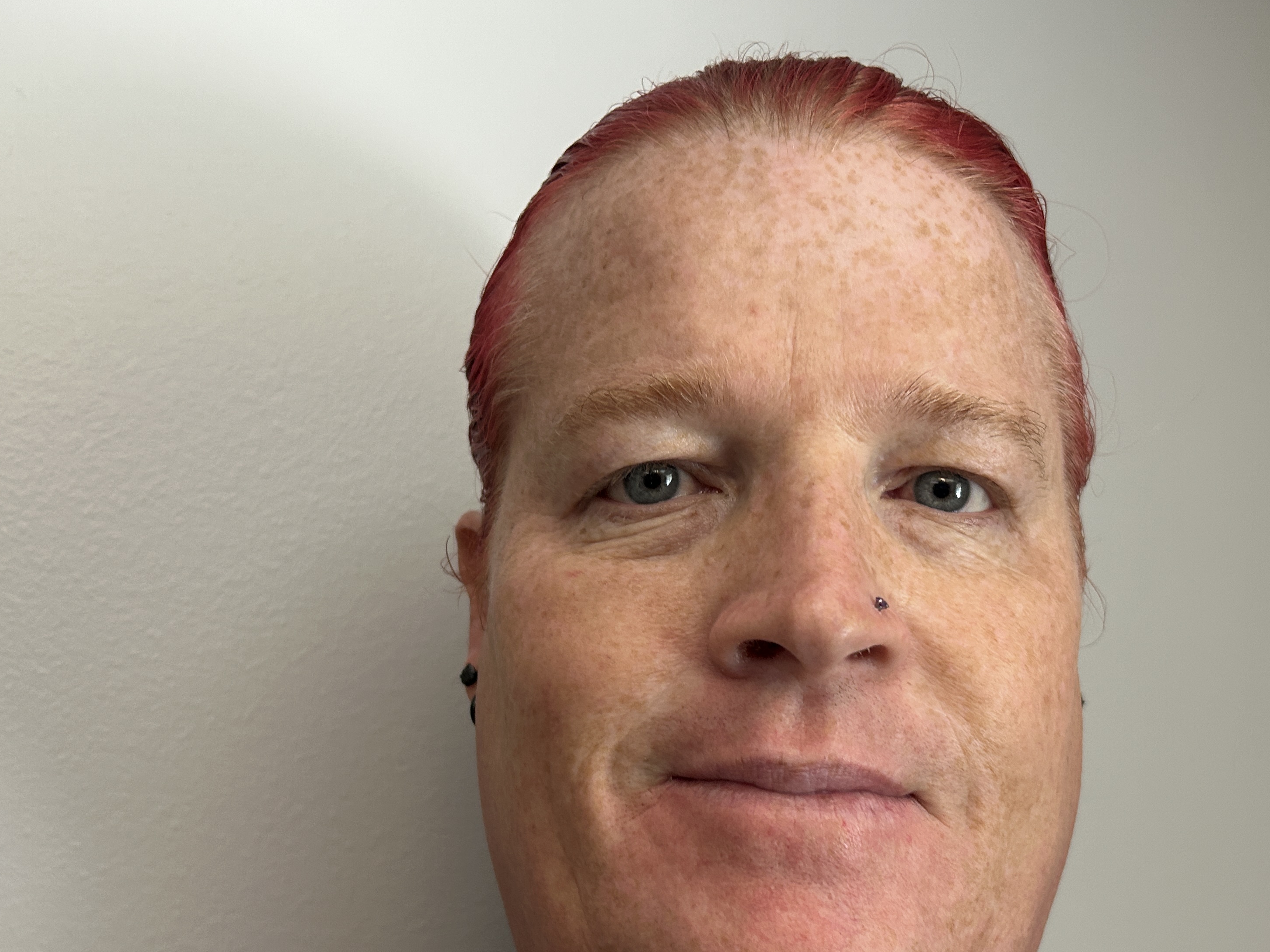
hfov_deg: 51.2
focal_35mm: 36
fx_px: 1321
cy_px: 632
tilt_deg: +7.0
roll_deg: +2.1
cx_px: 720
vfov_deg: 39.2
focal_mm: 5.7
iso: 250
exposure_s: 1/60
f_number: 1.5
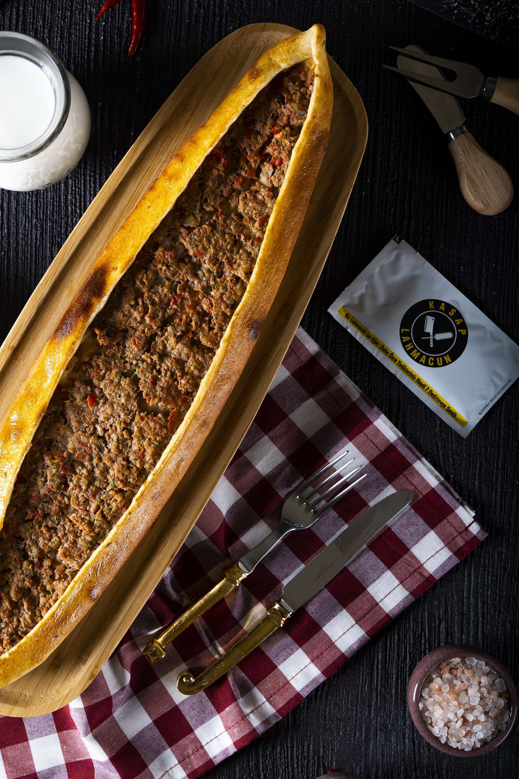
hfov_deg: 24.9
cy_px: 347
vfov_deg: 36.8
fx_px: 1168
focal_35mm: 54
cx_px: 150
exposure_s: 1/200
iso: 50
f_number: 6.3
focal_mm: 38
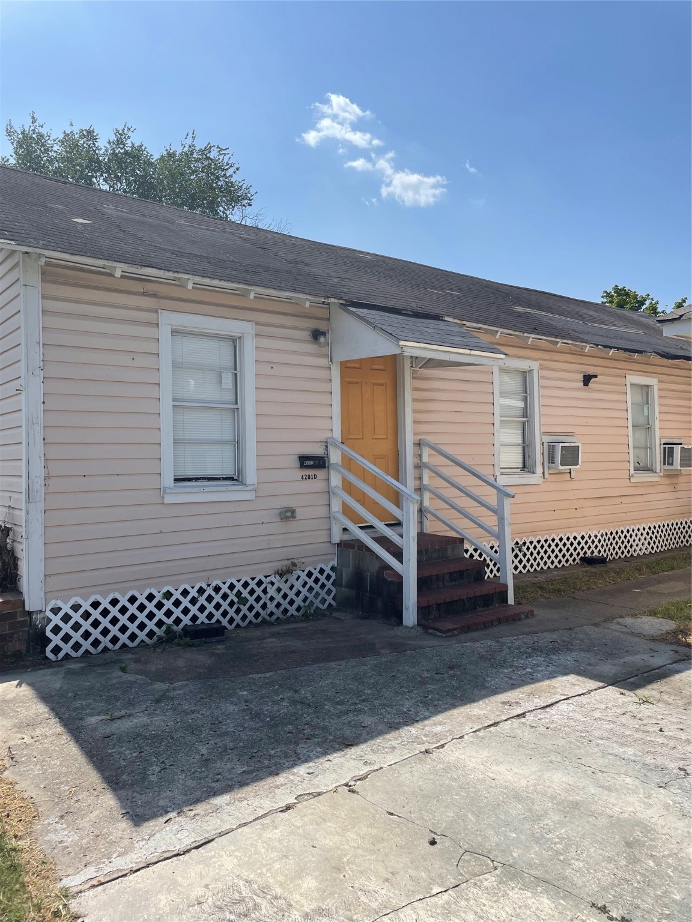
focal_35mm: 26
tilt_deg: -0.4
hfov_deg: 53.1
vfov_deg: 67.3
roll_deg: +1.1
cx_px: 346
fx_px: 693
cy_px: 461
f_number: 1.6
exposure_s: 1/4292
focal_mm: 4.2
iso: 32
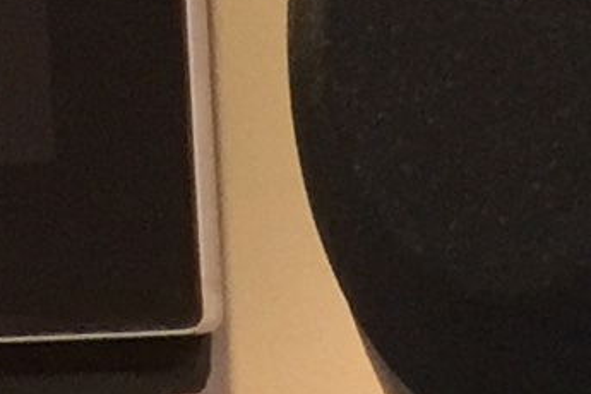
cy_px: 1660
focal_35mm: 285
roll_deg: +0.1
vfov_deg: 4.4
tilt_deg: -10.5
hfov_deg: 6.8
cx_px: 1427
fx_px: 4678
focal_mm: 4.15
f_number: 2.2
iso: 100
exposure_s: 1/17
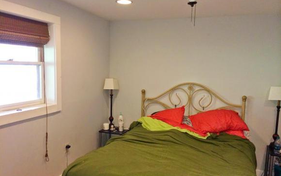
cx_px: 140
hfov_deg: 59.6
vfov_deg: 39.4
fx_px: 245
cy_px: 93
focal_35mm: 32
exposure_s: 1/24
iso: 200
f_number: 2.2
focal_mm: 4.12
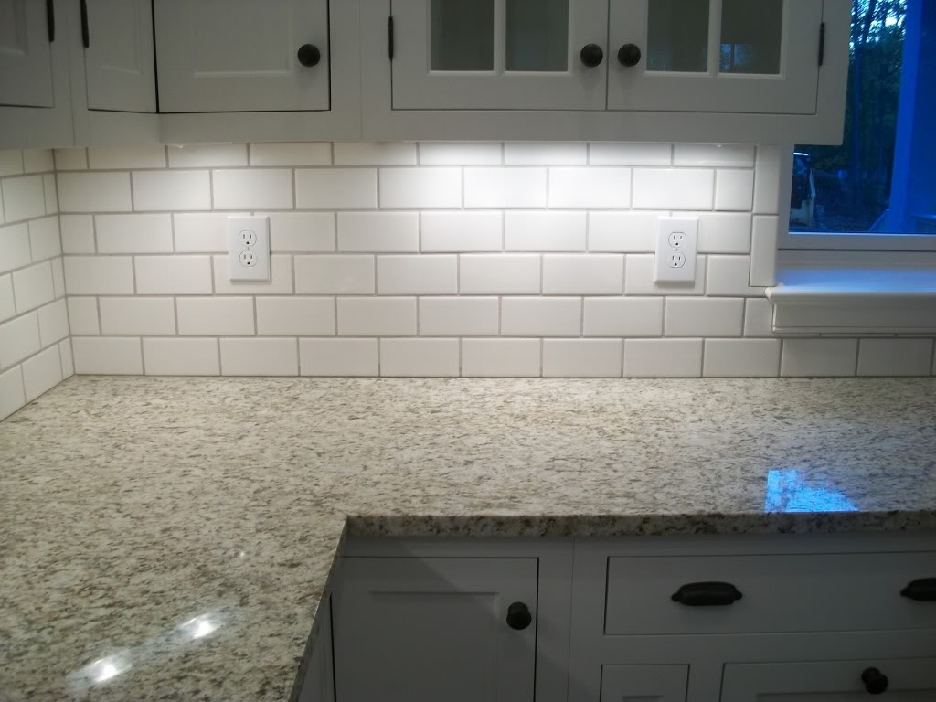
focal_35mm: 32
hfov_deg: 56.8
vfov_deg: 44.2
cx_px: 468
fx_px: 865
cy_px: 351
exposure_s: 1/50
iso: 80
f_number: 2.9
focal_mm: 5.7
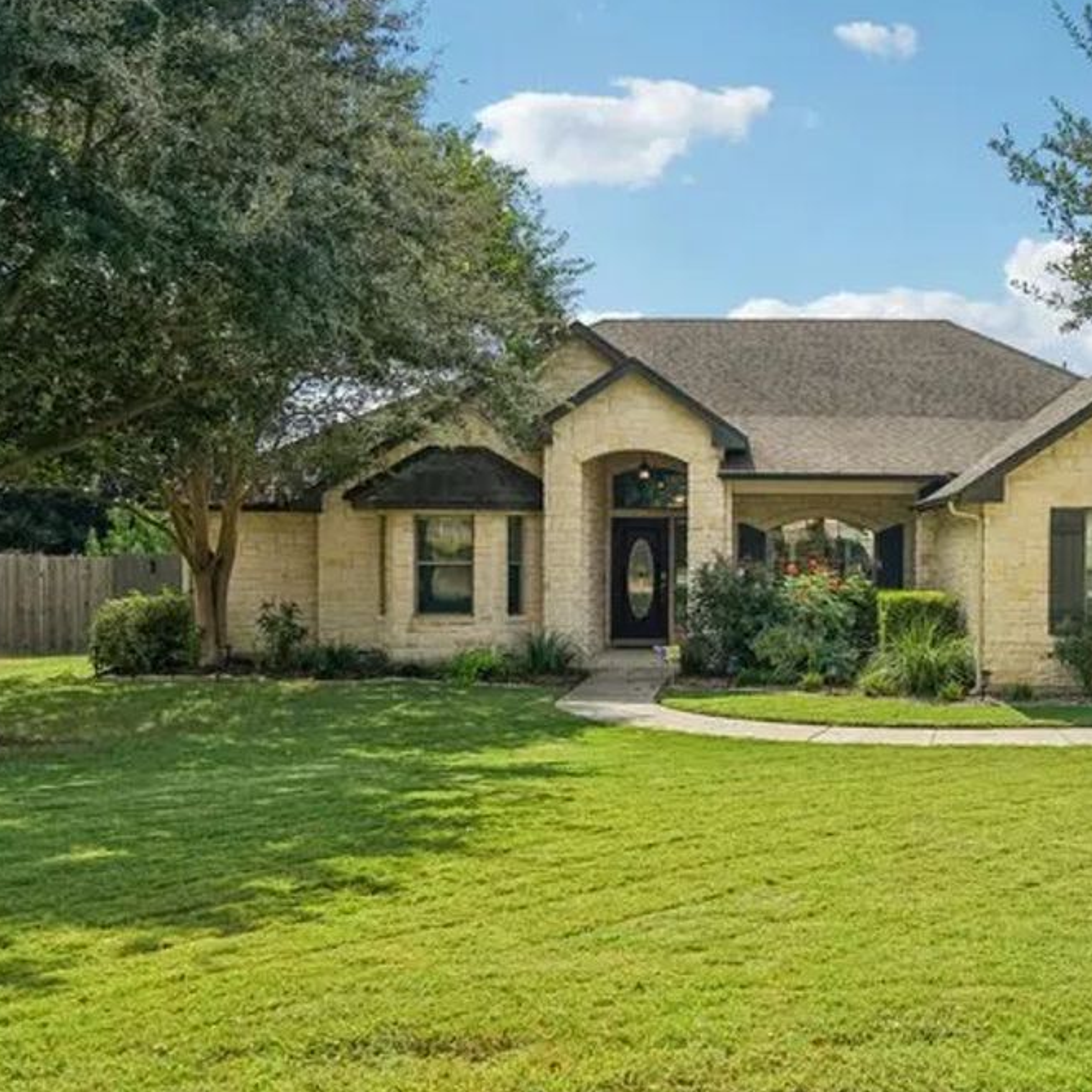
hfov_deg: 42.6
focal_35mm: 38
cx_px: 807
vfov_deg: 43.9
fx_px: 1356
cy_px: 552
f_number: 4
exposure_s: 1/800
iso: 200
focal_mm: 29
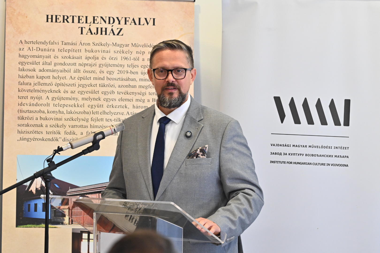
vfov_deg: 9.3
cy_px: 126
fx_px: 1562
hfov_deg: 13.9
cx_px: 190
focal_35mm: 148
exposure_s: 1/200
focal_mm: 99
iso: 2000
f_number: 4
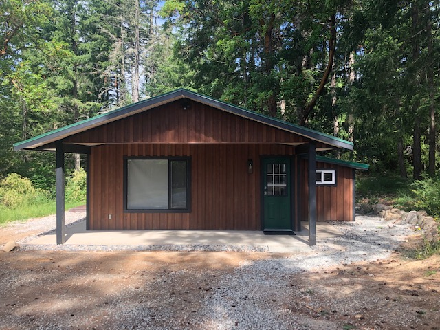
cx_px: 220
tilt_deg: +1.1
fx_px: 356
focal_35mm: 28
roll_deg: -0.1
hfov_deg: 63.4
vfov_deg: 49.7
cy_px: 165
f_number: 1.8
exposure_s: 1/237
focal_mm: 3.99
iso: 20
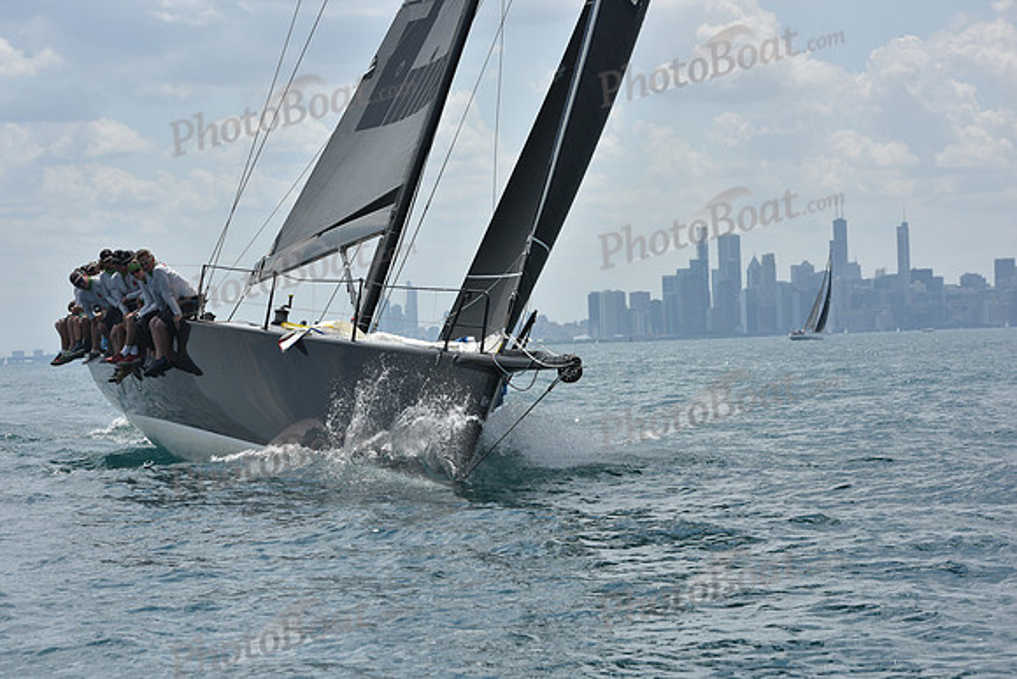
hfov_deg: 20.4
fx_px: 2826
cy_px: 340
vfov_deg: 13.7
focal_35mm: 100
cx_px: 508
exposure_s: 1/1250
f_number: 9
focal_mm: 100
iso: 250
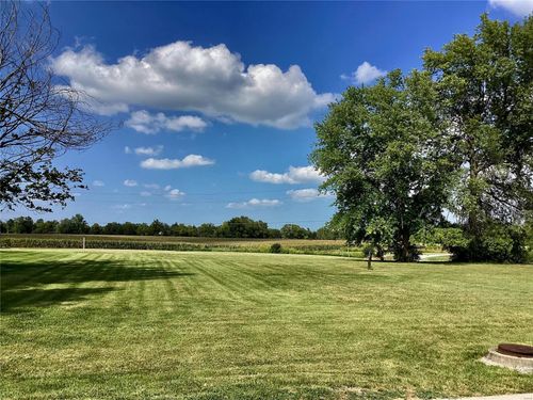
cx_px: 266
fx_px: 477
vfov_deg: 45.4
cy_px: 200
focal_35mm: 31
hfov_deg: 58.4
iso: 25
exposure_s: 1/1538
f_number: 2.4
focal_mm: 3.3
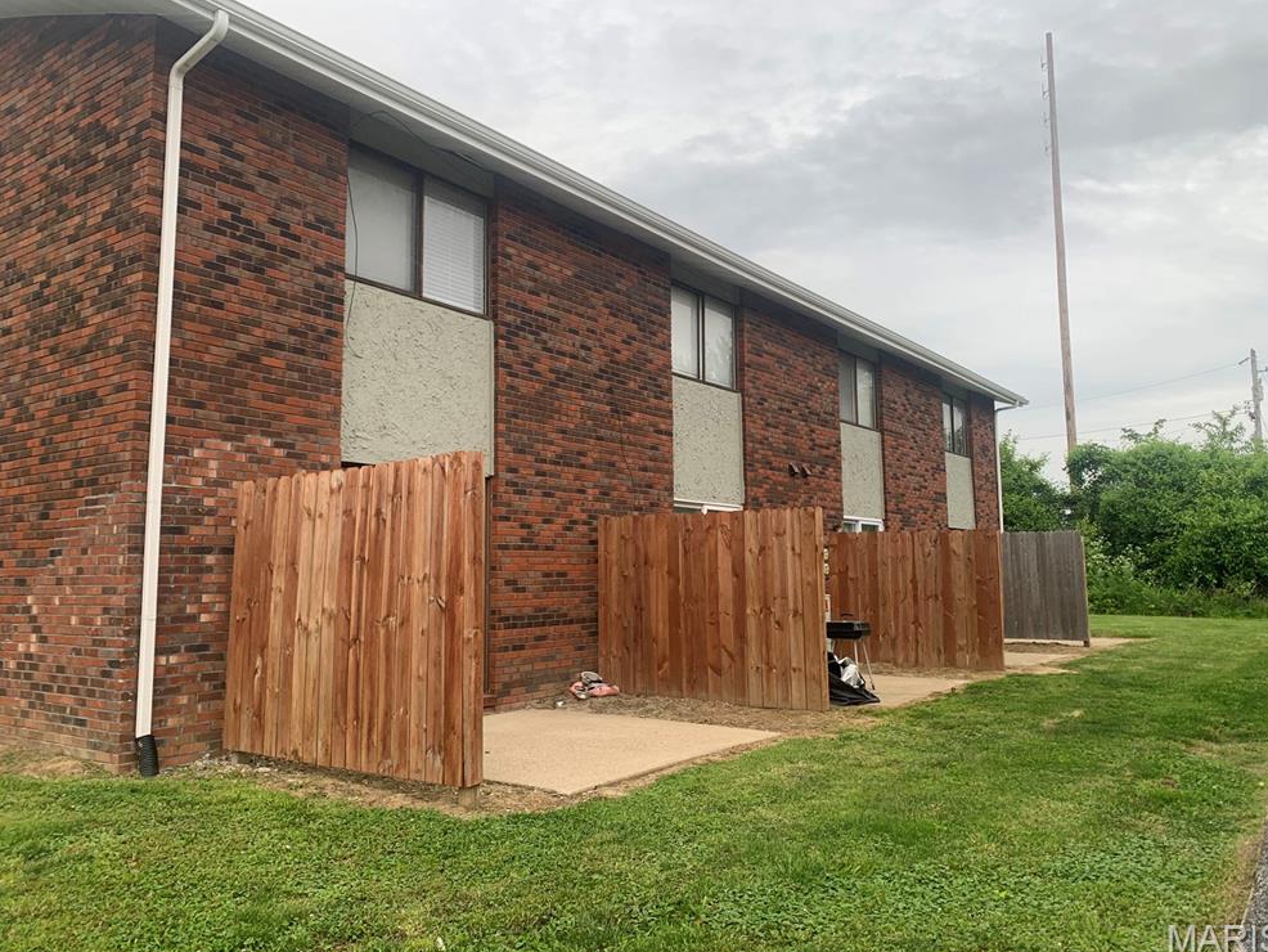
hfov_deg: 65.3
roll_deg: +0.7
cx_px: 638
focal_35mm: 27
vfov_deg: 51.4
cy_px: 472
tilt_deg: +6.5
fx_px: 989
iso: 25
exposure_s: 1/136
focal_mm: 4.25
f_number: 1.8
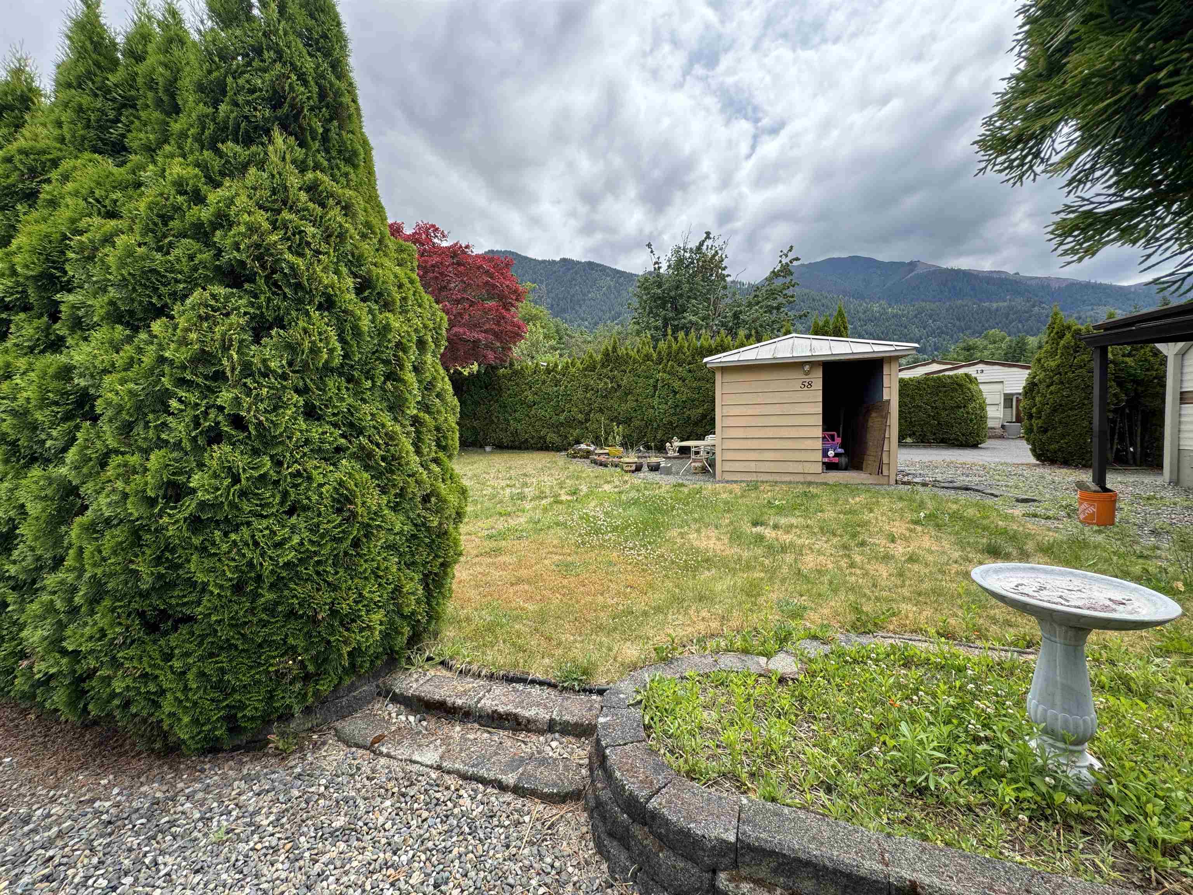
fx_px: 482
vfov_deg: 85.7
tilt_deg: -3.0
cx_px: 596
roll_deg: +1.2
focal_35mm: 14
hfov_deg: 102.1
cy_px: 448
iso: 40
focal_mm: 2.22
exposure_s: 1/582
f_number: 2.2
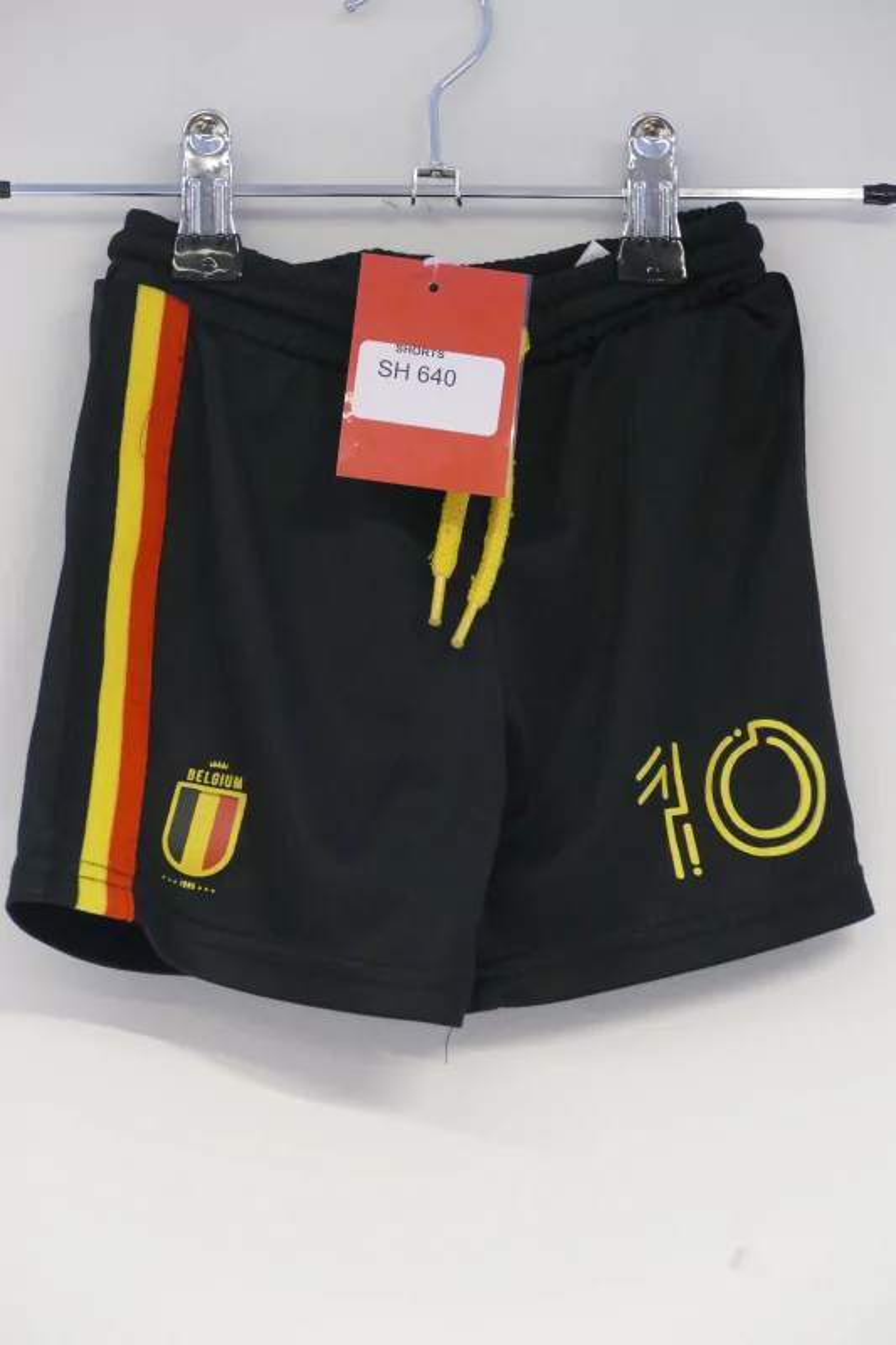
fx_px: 7133
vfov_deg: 10.8
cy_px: 672
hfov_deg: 7.2
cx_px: 448
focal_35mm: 191
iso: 1600
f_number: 4
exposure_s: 1/30
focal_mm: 69.6
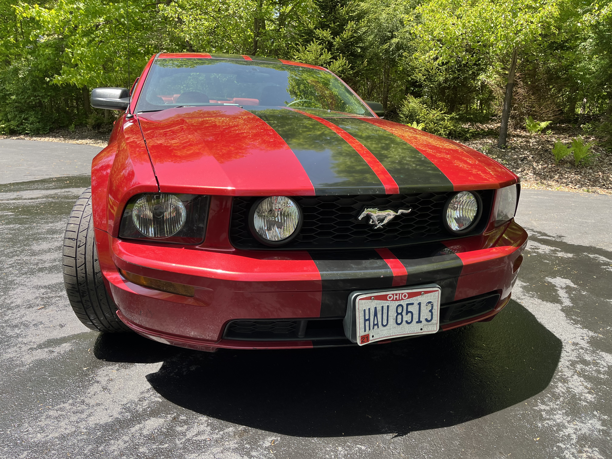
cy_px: 230
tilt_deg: -13.3
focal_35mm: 26
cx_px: 306
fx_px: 460
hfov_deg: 67.3
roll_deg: -4.0
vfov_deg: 53.1
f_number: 1.6
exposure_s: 1/544
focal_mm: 5.1
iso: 50
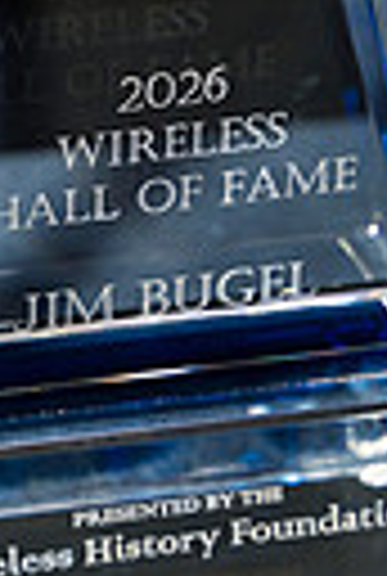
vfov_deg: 7.8
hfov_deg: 5.3
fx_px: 4218
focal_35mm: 263
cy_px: -4
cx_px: 130
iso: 800
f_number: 4
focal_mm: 75
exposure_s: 1/125
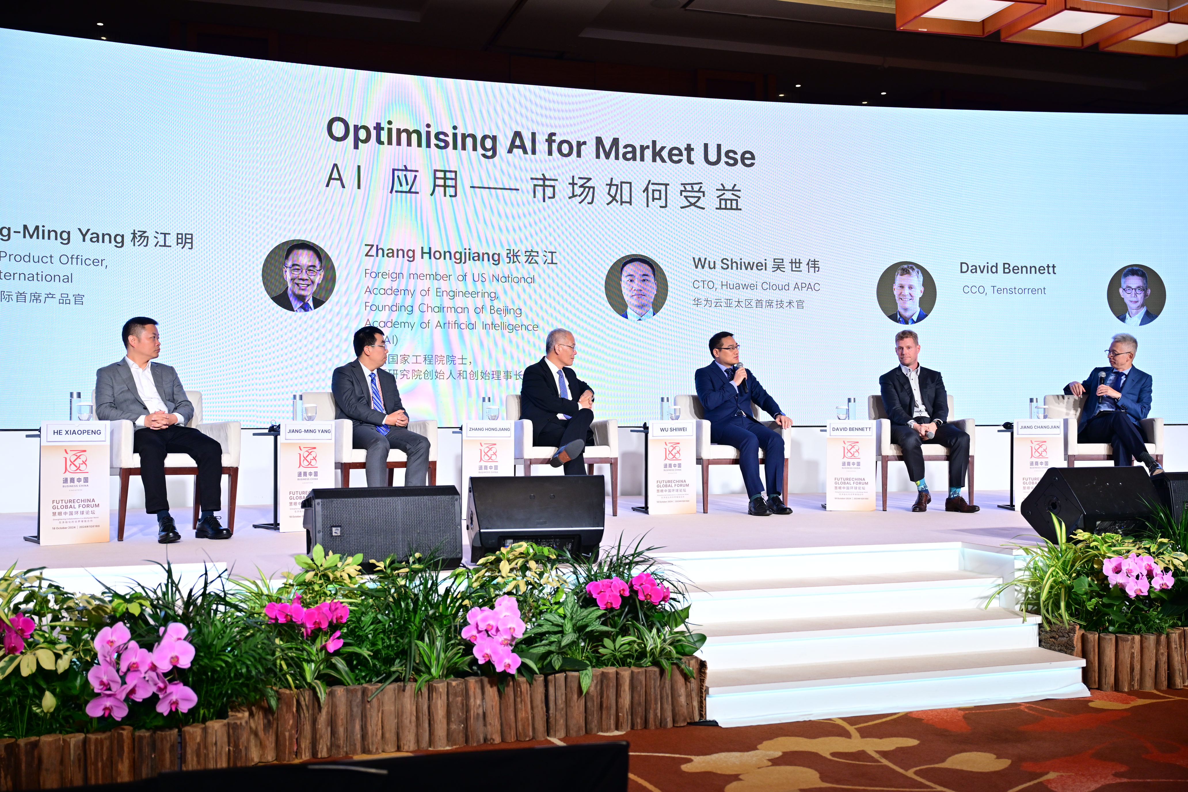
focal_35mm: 36
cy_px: 396
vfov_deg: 36.9
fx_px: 1188
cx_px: 594
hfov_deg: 53.1
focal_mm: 36
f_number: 3.2
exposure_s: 1/160
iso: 640
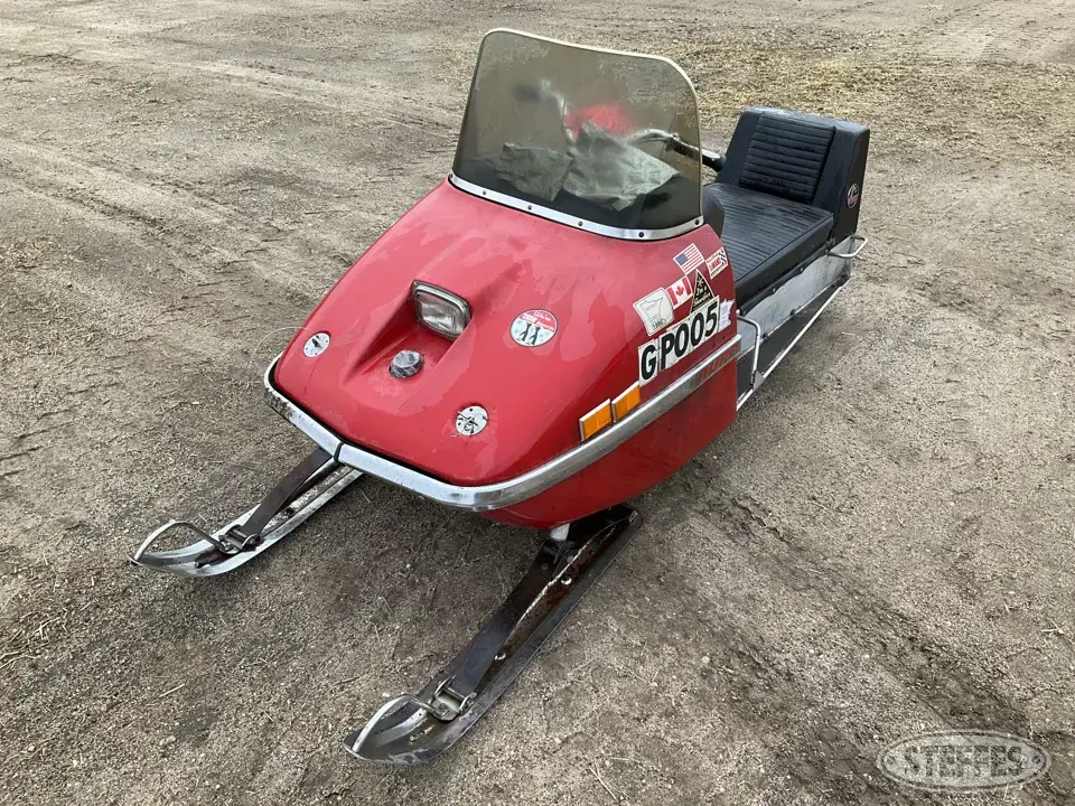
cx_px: 538
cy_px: 403
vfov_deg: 48.2
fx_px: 901
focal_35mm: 29
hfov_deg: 61.7
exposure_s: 1/122
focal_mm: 3
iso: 20
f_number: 1.8
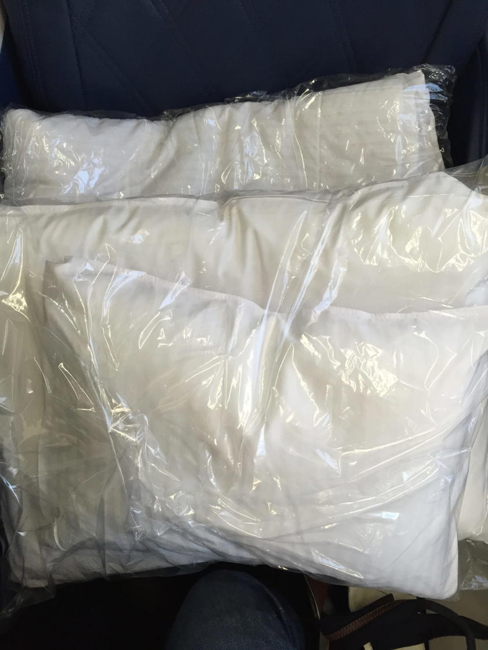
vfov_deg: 61.7
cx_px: 244
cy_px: 325
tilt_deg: -77.4
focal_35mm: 29
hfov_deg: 48.2
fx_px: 545
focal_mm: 4.15
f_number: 2.2
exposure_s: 1/30
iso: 40
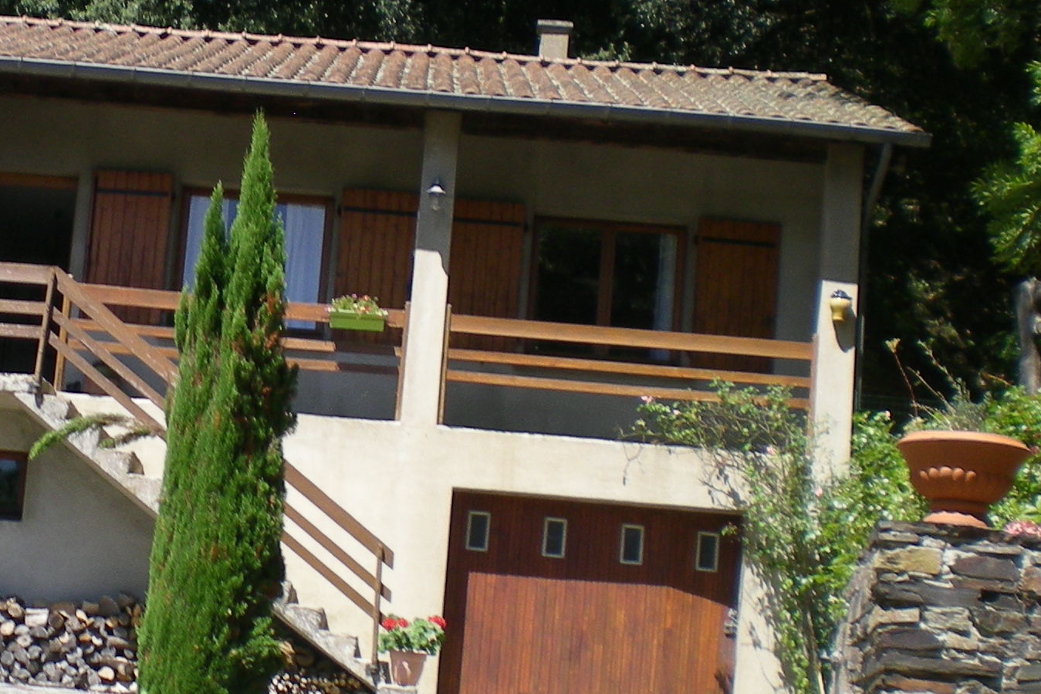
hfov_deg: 22.3
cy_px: 312
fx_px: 2602
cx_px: 180
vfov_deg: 15.2
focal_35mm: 90
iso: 50
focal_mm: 6.3
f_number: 4.6
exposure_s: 1/214
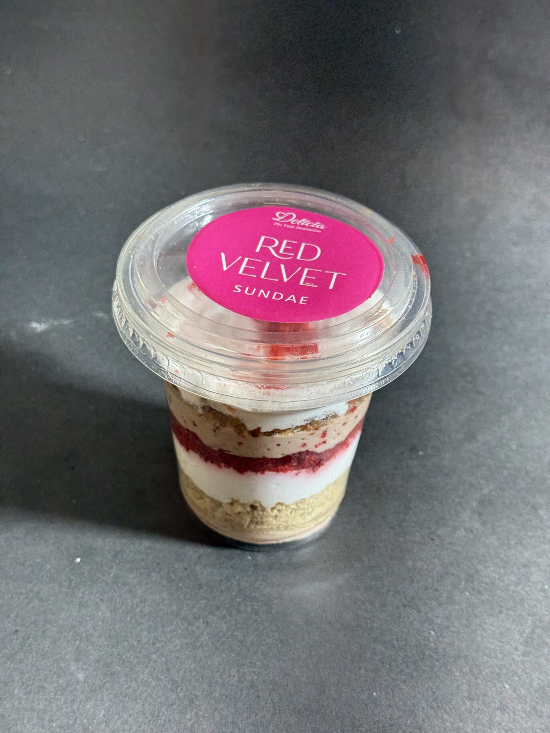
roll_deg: -3.0
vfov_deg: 39.7
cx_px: 275
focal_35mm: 48
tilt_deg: -41.5
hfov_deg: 30.3
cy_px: 366
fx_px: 1017
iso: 80
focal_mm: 6.76
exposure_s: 1/100
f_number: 1.78
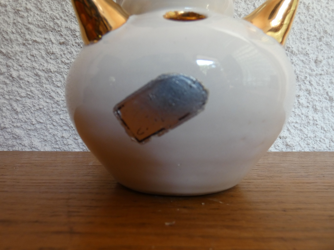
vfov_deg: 66.0
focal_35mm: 20
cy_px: 125
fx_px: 193
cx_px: 167
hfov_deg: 81.7
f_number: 2.8
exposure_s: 1/60
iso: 200
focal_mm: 3.6
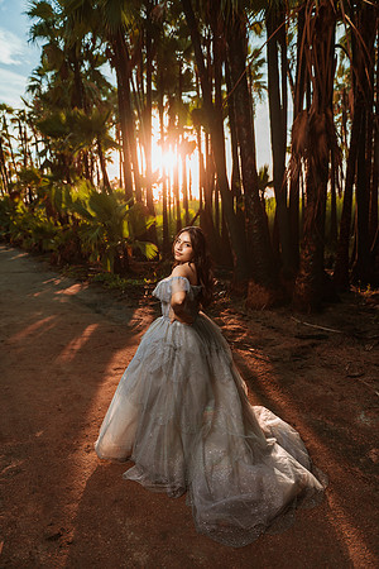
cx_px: 190
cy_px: 284
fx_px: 379
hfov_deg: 53.1
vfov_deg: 73.7
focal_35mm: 24
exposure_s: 1/800
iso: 100
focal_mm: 24
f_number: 2.8
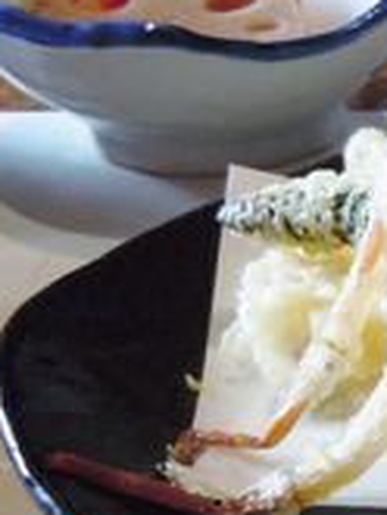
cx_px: 549
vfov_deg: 27.8
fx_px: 1012
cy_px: 431
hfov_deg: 19.4
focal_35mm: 68
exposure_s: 1/60
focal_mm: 5
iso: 400
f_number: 3.7
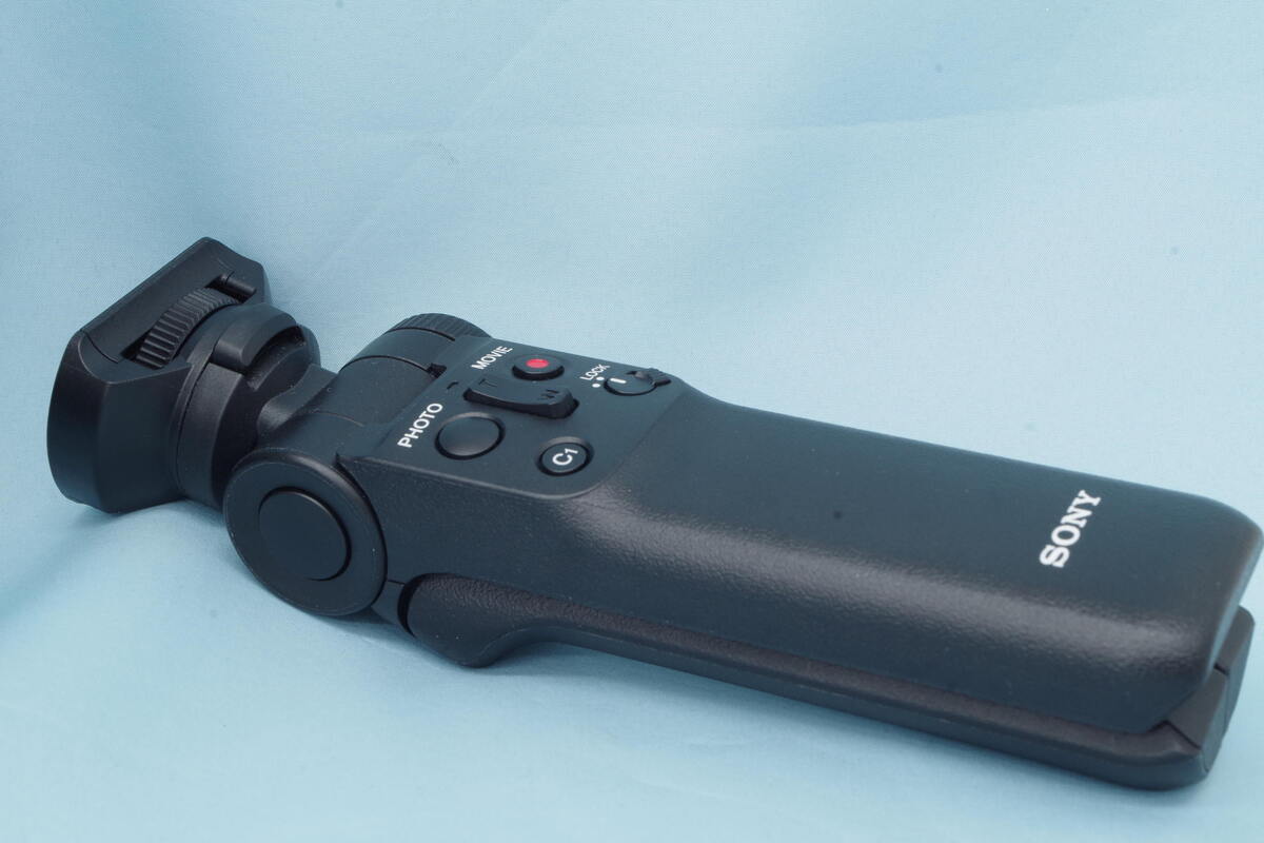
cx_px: 632
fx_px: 2370
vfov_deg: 20.2
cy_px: 422
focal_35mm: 68
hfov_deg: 29.9
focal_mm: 45
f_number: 16
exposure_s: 1/2
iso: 400
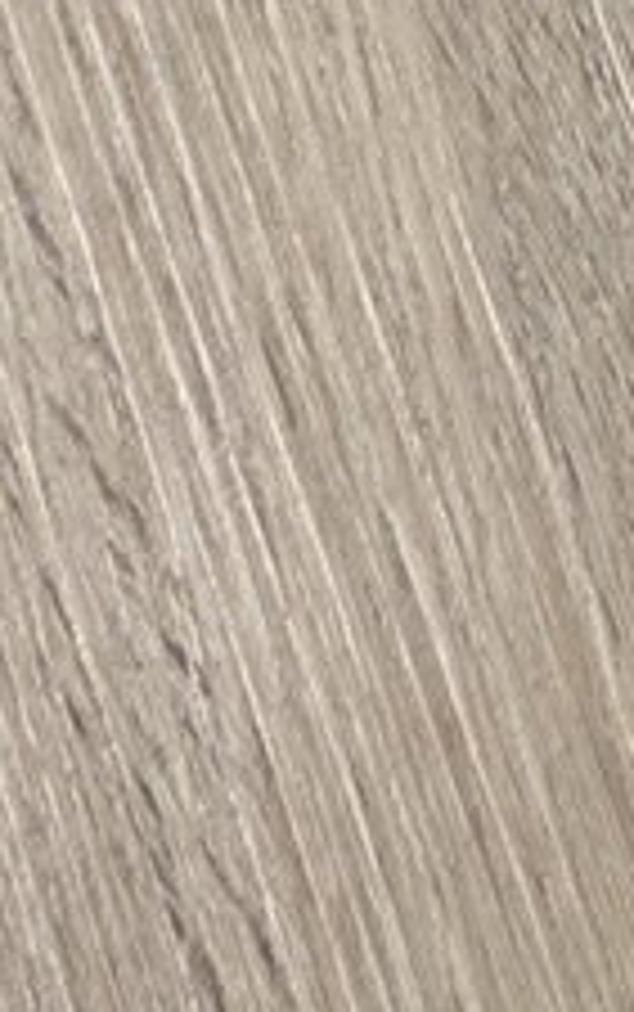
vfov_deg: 9.3
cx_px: 373
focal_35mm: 179
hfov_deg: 7.3
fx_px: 4939
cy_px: -1990
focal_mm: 5.4
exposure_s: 1/100
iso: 2000
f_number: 1.8
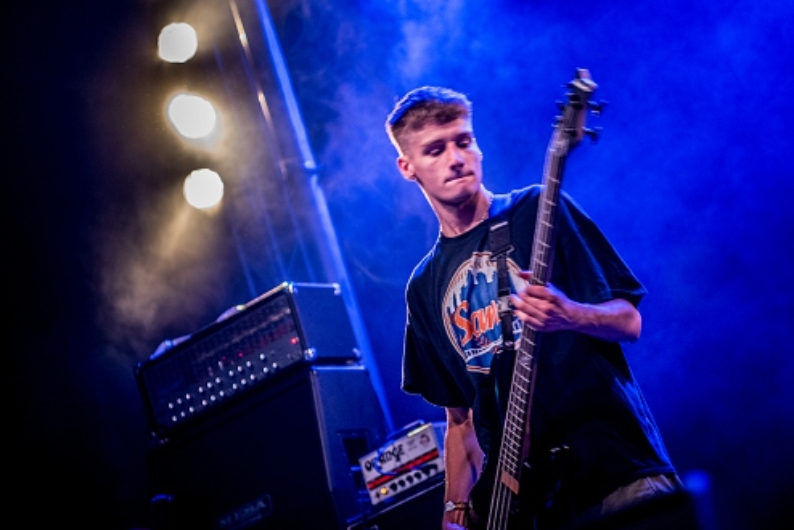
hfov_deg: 20.0
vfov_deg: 13.4
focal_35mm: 102
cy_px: 203
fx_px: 2251
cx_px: 447
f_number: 2.8
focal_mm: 70
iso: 1250
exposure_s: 1/100
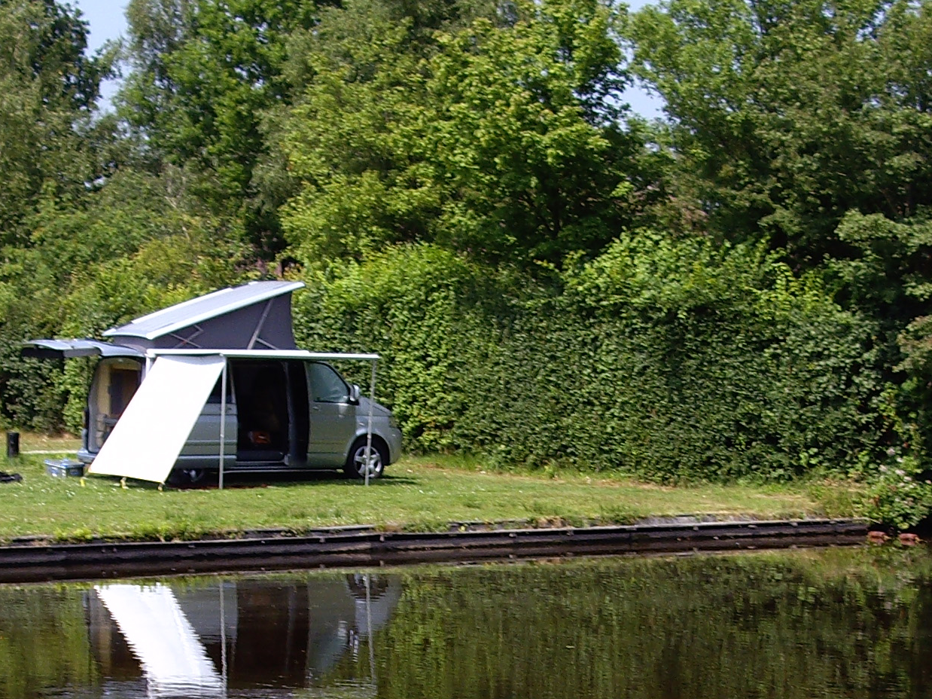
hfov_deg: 17.6
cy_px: 765
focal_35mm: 112
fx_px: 3015
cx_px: 490
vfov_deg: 13.0
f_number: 8
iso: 64
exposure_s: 1/80
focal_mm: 7.9
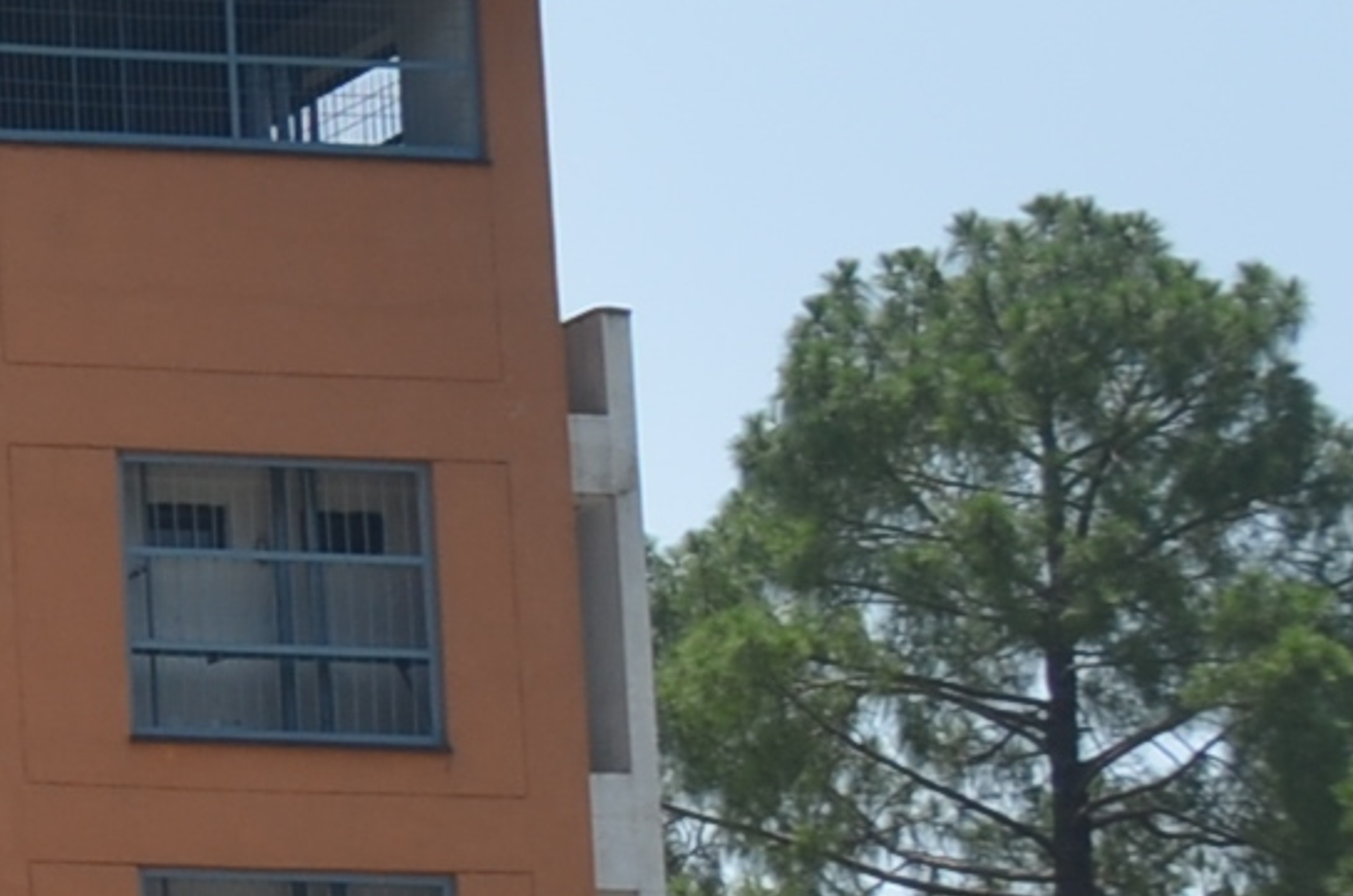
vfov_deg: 5.6
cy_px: 660
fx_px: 9152
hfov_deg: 7.4
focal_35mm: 244
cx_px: -2870
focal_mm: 24
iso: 100
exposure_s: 1/250
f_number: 8
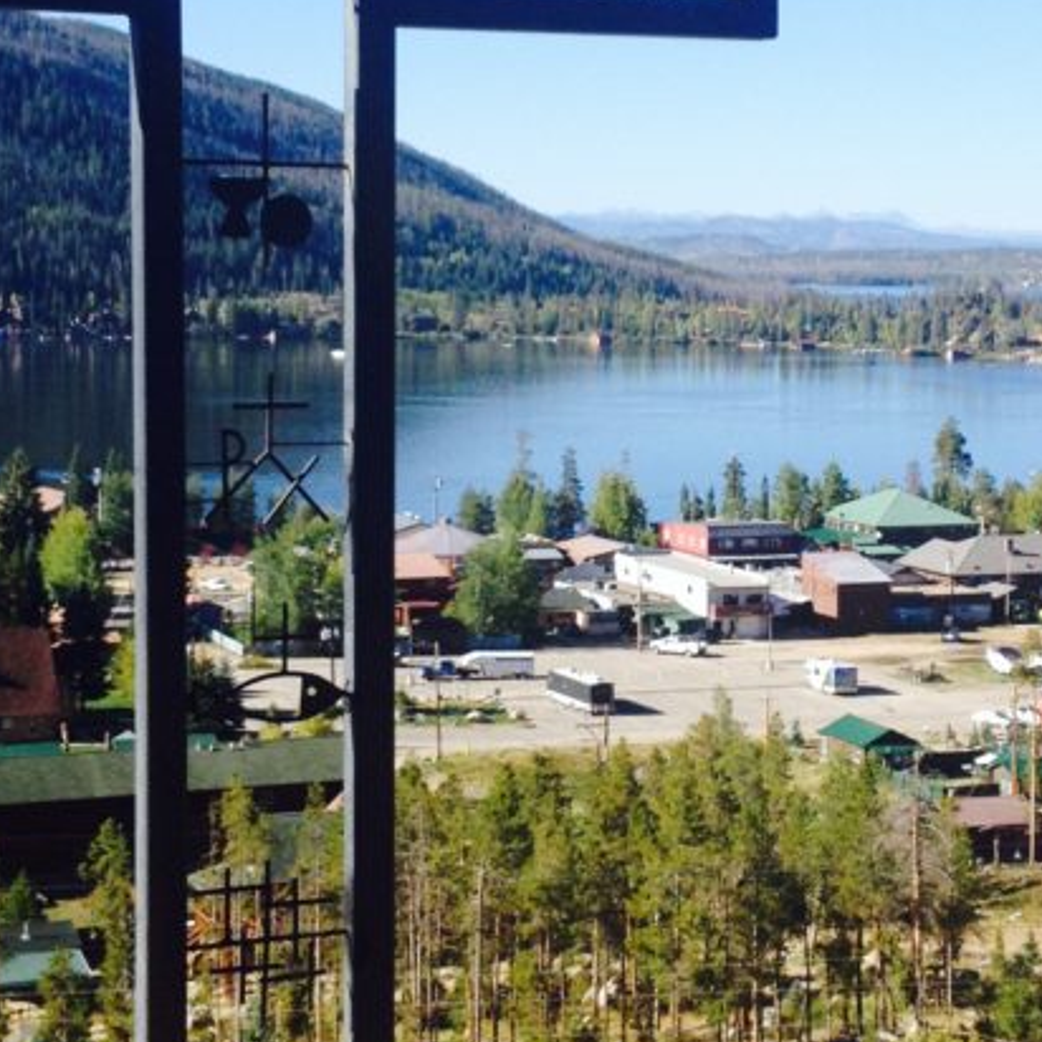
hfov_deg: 19.3
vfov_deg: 19.3
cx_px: 663
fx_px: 3065
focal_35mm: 90
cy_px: 412
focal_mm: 4.28
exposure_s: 1/1151
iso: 50
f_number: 2.4
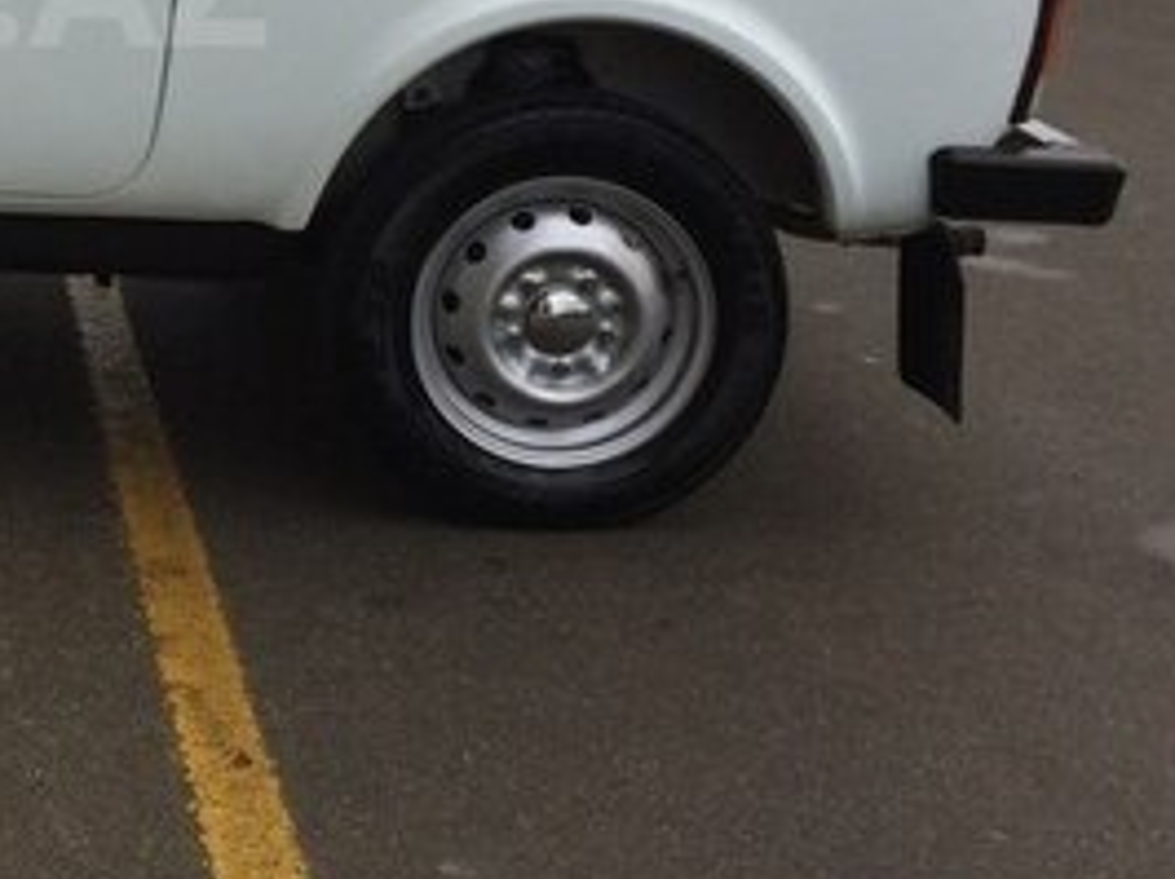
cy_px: -20
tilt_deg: -9.8
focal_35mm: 72
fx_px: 2442
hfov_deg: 24.8
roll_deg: -0.8
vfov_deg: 19.7
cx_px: -186
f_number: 2.2
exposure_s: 1/316
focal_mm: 4.15
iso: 32
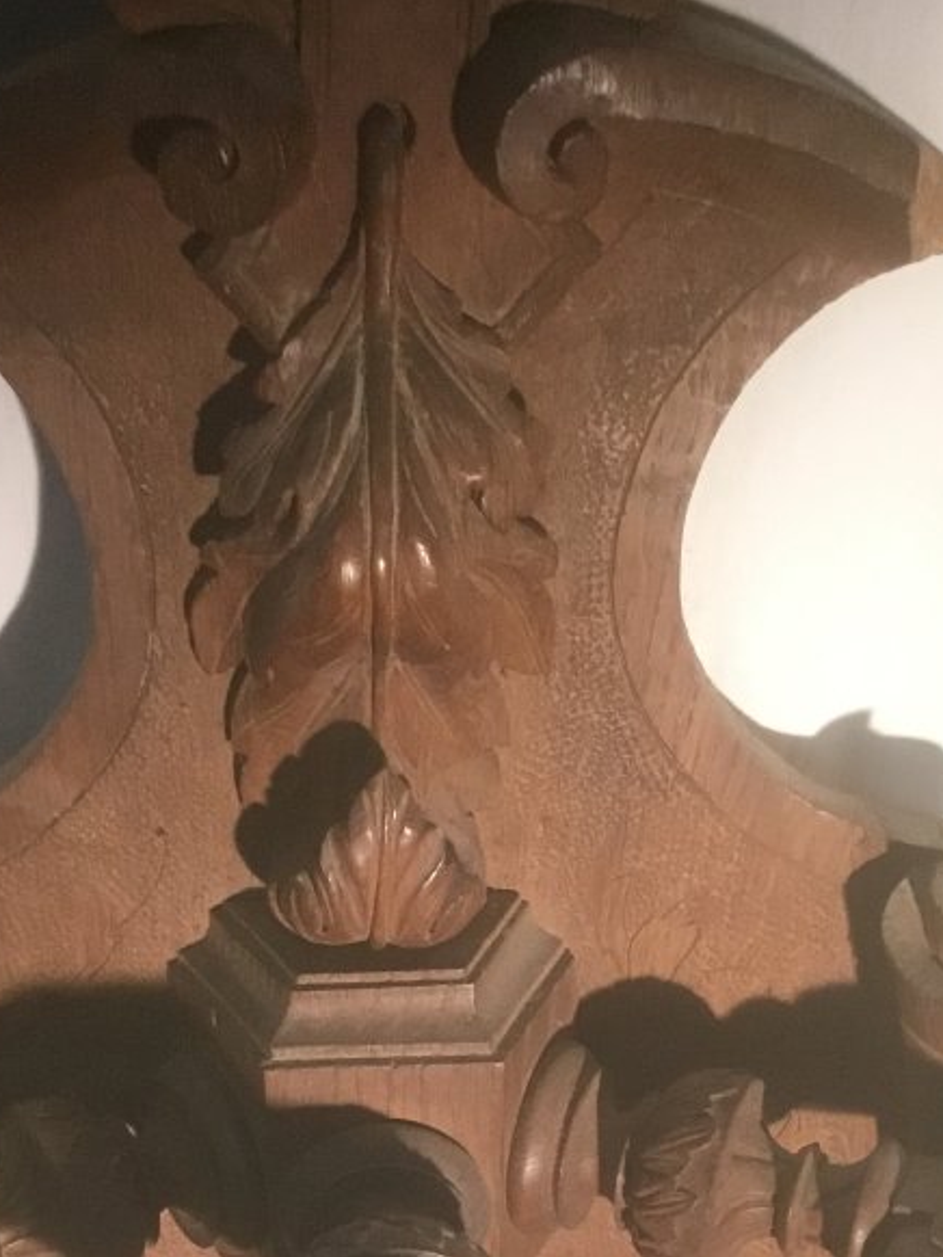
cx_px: 353
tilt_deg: -49.4
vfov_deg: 29.2
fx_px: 2324
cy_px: 1103
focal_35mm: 64
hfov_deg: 22.9
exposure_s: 1/33
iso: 200
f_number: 2.4
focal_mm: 3.3
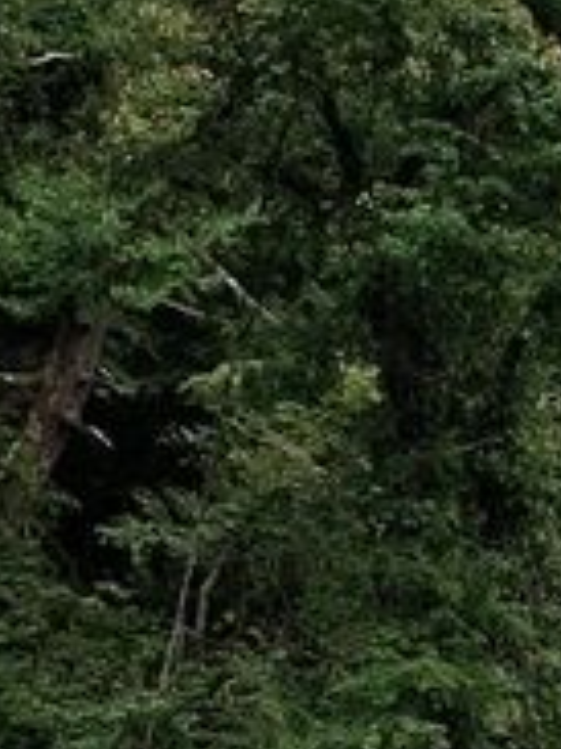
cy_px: 911
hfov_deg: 8.1
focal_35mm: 172
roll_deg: -3.7
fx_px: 3721
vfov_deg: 11.3
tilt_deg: +14.1
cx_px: 1231
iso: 25
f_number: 2.2
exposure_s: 1/1282
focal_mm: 4.15
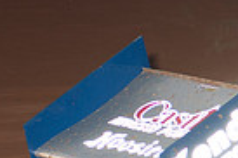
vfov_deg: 2.7
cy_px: 56
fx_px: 3361
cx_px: 455
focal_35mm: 509
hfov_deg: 4.0
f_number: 4
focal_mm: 80
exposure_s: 1/400
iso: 200
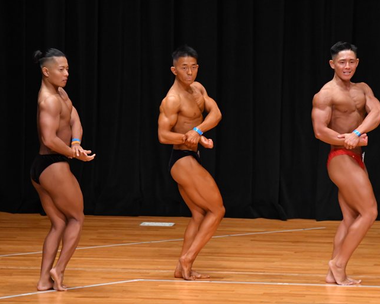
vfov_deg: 5.1
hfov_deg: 6.3
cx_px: 171
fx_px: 3440
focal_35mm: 306
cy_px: 152
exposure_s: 1/400
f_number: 5.6
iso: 4000
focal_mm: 180
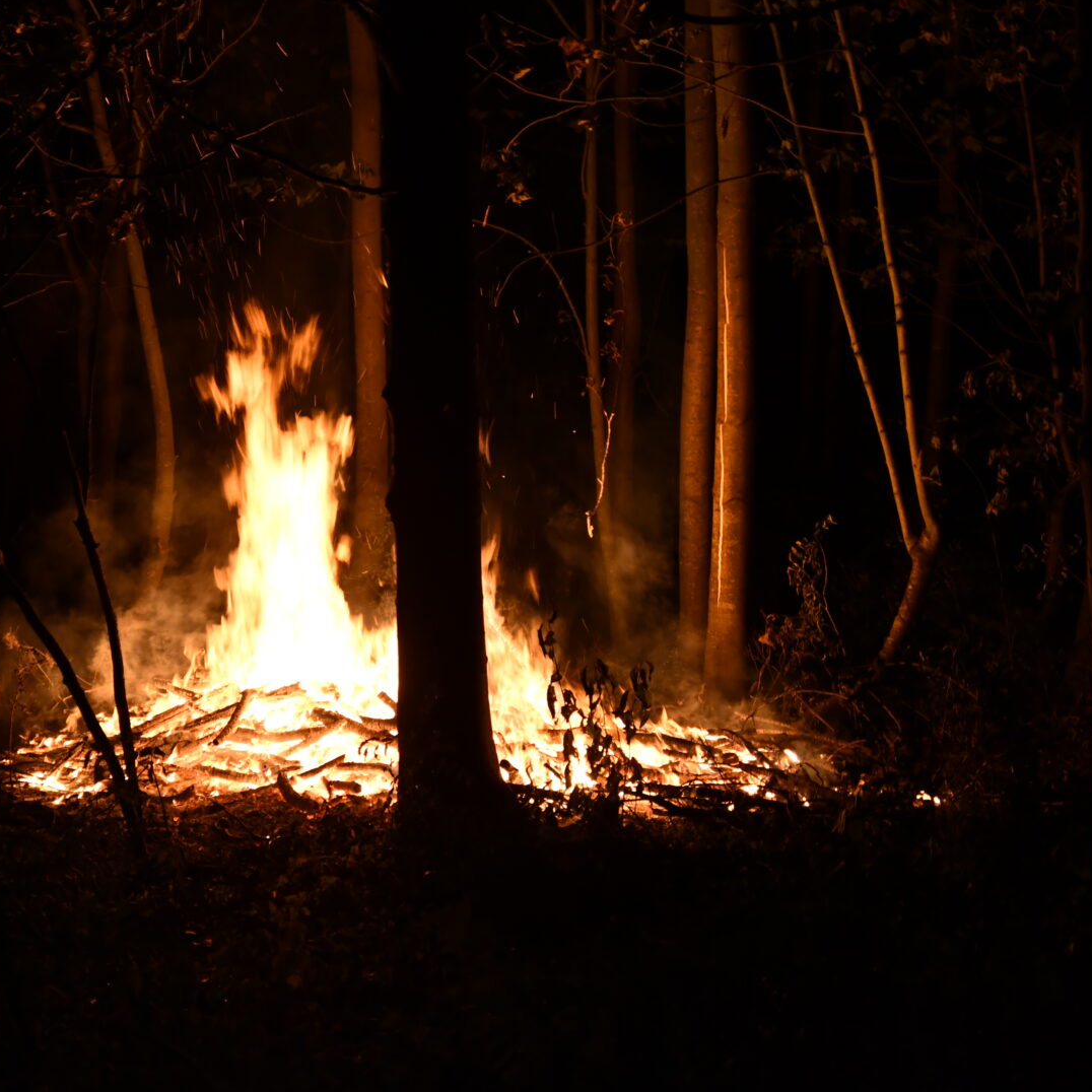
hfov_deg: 18.0
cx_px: 336
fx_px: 3426
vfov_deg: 18.1
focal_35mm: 96
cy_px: 545
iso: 1600
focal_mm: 50
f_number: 4.5
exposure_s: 1/60
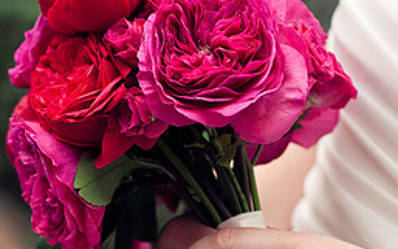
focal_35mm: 89
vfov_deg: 14.5
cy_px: 227
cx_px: 205
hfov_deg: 23.3
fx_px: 966
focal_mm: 50
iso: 400
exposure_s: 1/250
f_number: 4
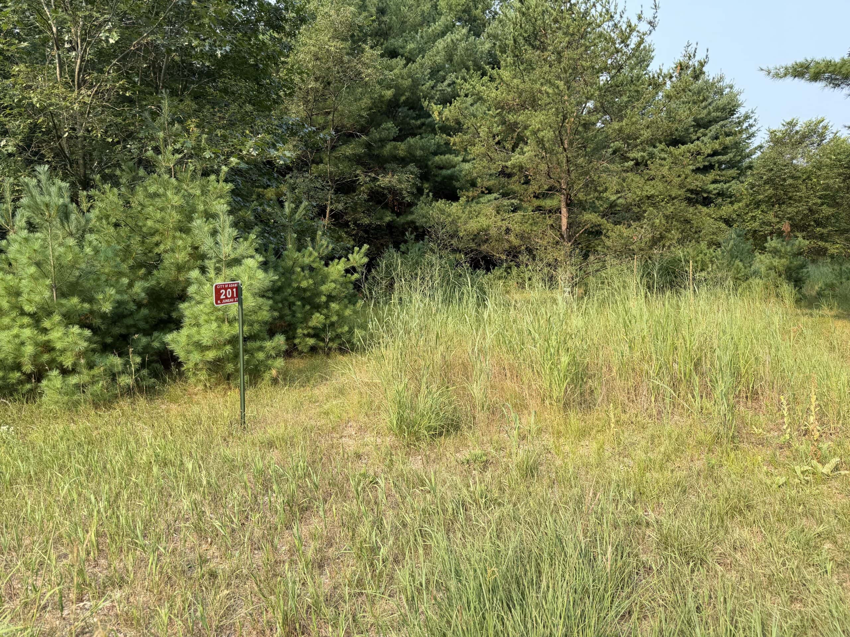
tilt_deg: -7.1
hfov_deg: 71.6
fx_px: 589
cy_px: 318
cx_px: 425
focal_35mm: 24
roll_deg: -0.4
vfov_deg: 56.8
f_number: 1.78
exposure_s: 1/1314
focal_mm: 6.76
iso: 80
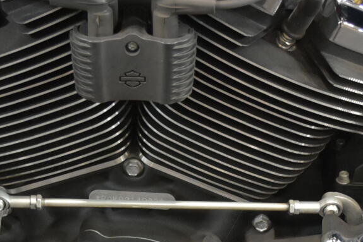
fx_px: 1372
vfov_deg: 10.1
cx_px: 197
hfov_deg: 15.1
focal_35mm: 136
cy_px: 182
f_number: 4.2
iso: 1600
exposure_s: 1/30
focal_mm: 26
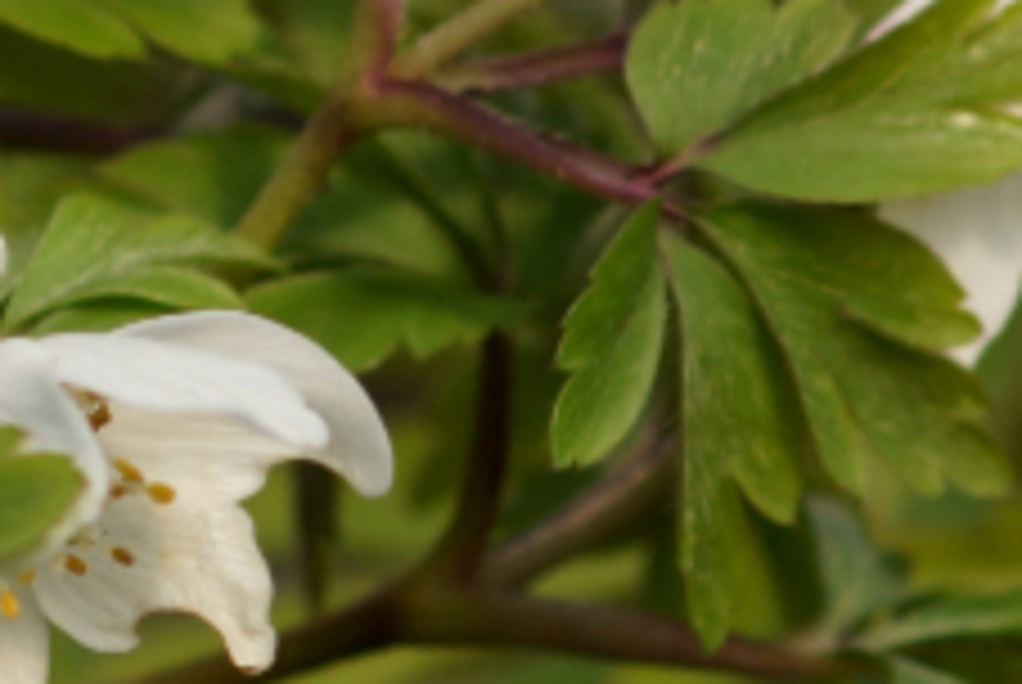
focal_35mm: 792
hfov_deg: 2.6
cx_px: -743
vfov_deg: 1.7
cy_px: -621
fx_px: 22513
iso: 100
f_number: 5.6
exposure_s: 1/320
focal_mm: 100
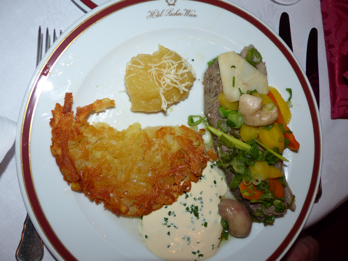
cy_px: 130
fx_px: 271
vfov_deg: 51.4
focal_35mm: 27
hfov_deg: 65.3
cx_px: 174
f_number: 2.8
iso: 100
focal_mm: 4.7
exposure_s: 1/60
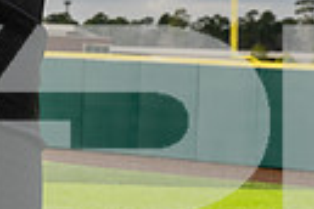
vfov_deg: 7.5
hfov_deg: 11.4
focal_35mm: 178
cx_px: -49
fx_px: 1552
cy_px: -140
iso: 100
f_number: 11
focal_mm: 34
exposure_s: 1/250
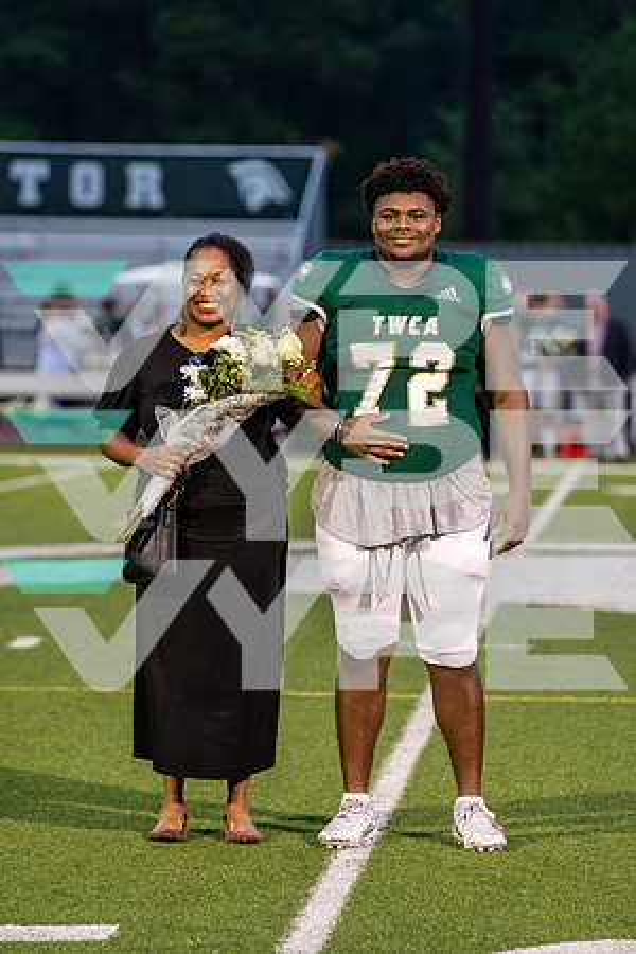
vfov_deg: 10.3
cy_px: 477
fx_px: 5300
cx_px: 318
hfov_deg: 6.9
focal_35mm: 200
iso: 800
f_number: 4.5
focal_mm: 200
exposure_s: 1/125
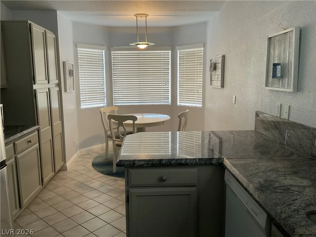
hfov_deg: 61.7
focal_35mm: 29
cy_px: 118
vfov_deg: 48.2
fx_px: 265
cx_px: 158
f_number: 1.8
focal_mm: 3
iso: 80
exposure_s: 1/60
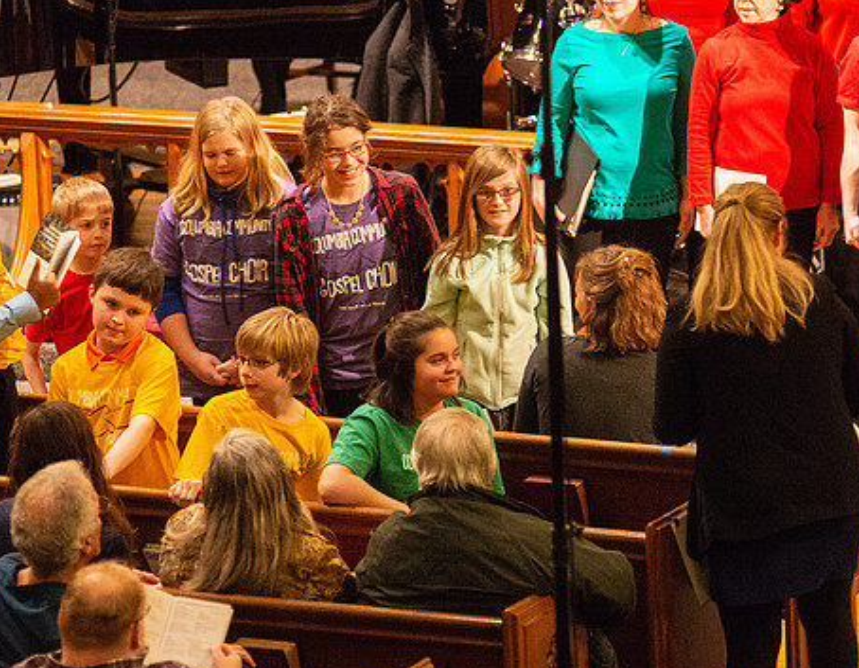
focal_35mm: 298
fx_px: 7494
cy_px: 206
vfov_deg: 5.1
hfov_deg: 6.6
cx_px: 361
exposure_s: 1/80
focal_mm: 155
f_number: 2.8
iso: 6400
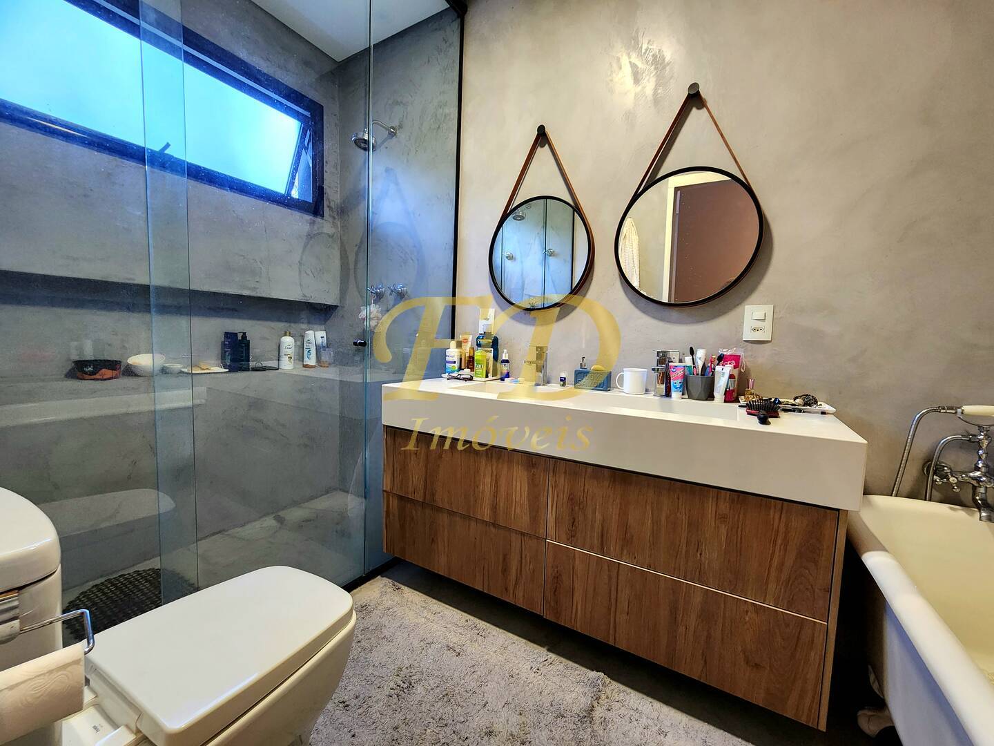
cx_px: 497
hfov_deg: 106.2
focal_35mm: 13
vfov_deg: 89.9
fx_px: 373
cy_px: 373
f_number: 2.2
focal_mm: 2.2
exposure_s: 1/40
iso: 320
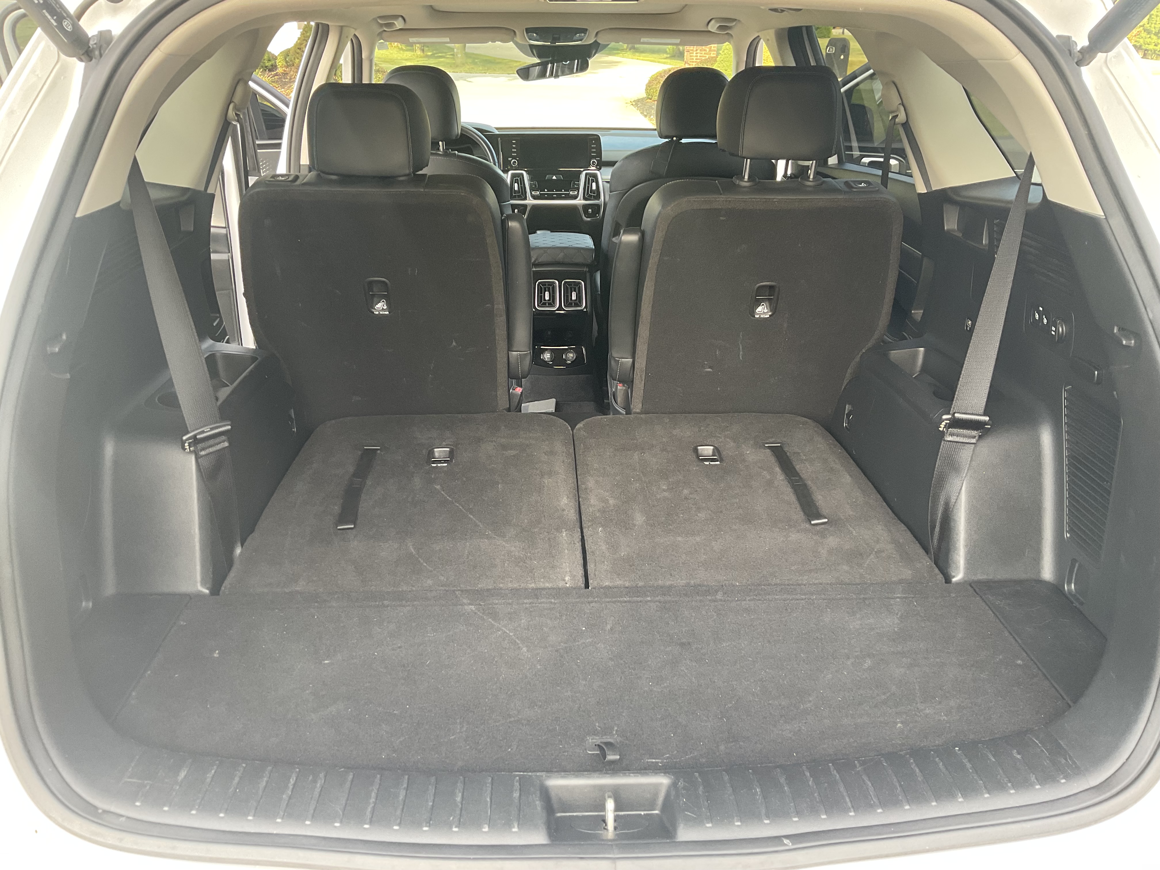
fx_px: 972
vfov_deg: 48.2
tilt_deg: -20.9
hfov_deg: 61.7
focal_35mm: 29
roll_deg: -1.6
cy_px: 435
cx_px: 580
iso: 64
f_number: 1.8
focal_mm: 3
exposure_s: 1/122
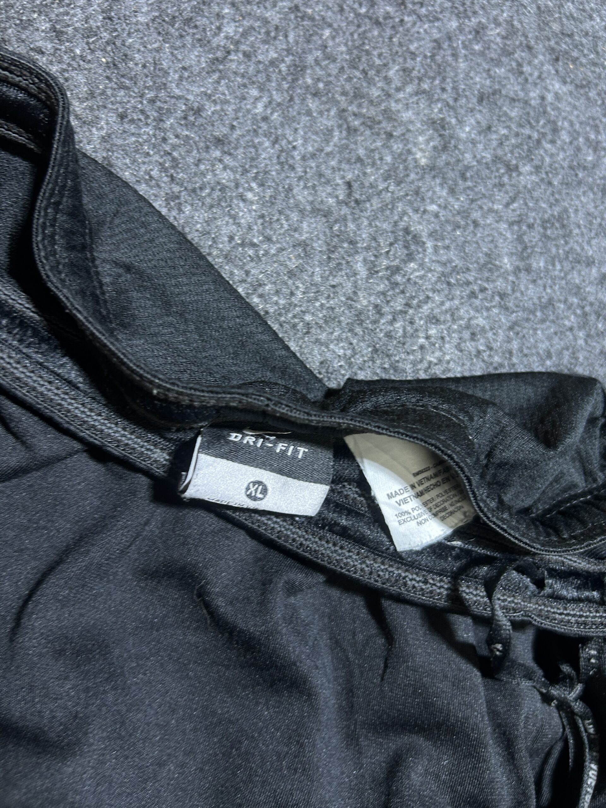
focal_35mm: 26
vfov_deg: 67.3
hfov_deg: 53.1
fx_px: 607
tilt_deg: -48.4
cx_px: 303
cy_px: 404
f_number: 1.5
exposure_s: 1/50
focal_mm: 5.7
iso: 125
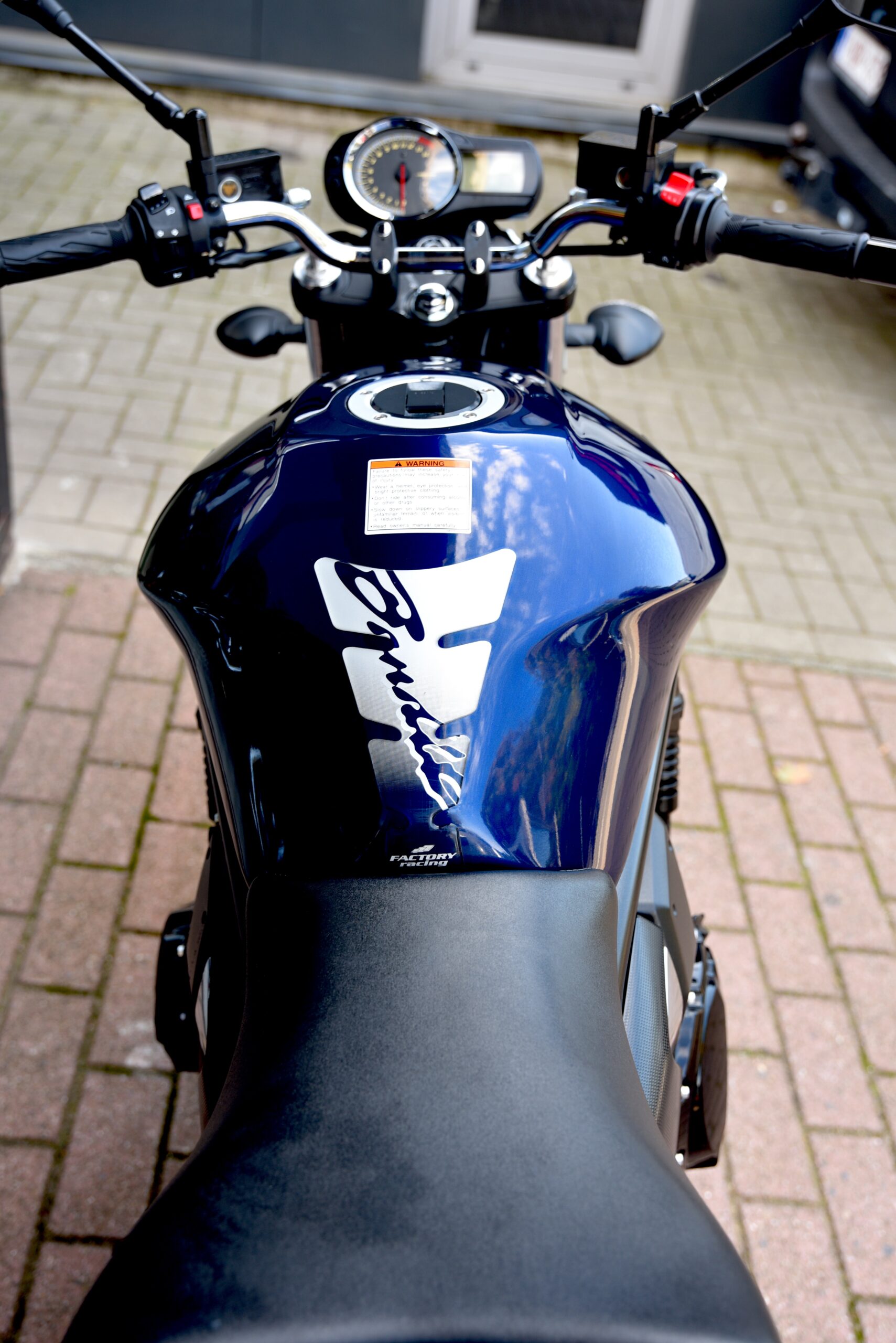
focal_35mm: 40
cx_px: 448
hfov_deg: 33.4
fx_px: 1492
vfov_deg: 48.4
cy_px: 672
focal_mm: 40
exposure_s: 1/80
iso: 200
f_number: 4.5
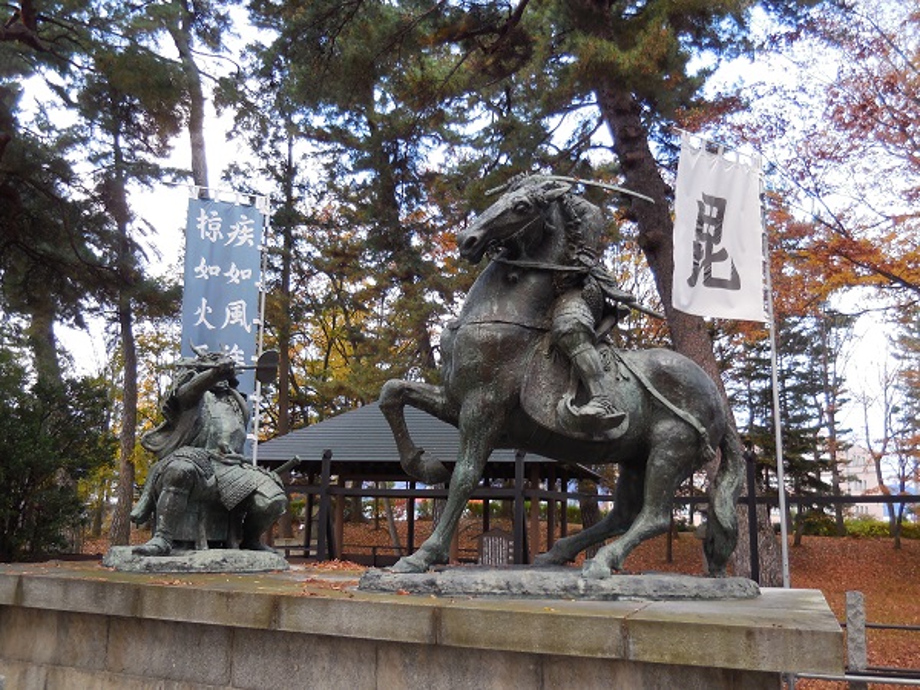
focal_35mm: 33
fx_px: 877
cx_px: 460
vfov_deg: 42.9
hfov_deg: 55.4
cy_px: 345
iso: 125
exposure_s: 1/40
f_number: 3.7
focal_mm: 5.9
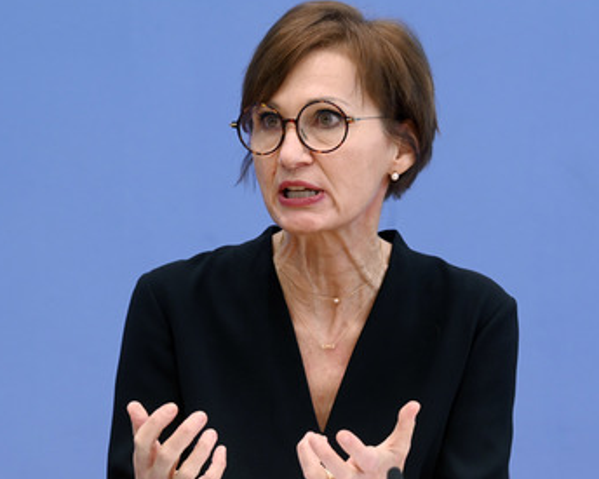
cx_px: 313
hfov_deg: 14.9
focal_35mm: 129
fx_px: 2286
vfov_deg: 12.0
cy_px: 240
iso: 2500
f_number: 6.3
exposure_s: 1/250
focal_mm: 105
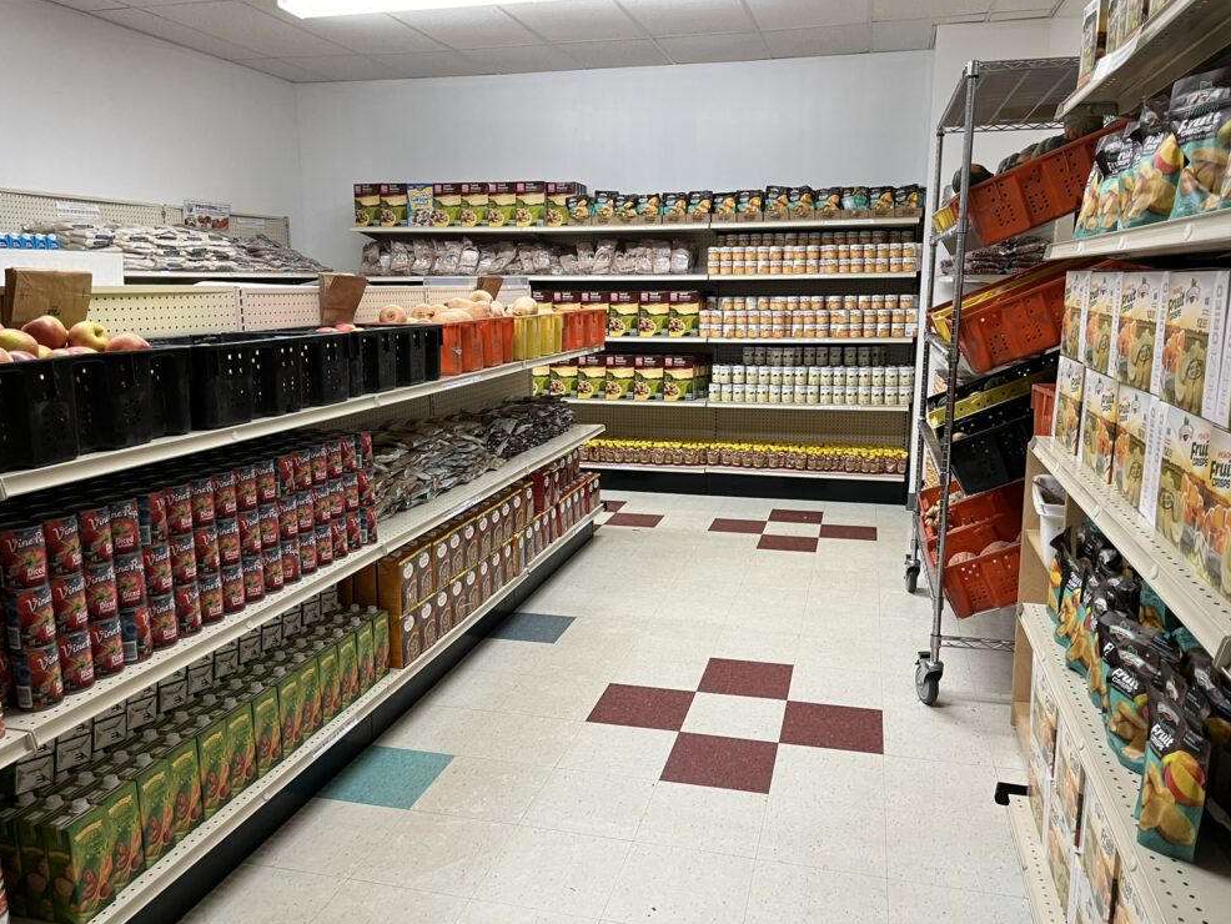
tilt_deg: -10.8
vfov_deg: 51.4
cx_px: 632
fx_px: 960
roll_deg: +0.3
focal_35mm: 27
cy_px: 447
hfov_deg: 65.3
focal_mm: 5.1
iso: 125
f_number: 1.6
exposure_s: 1/60
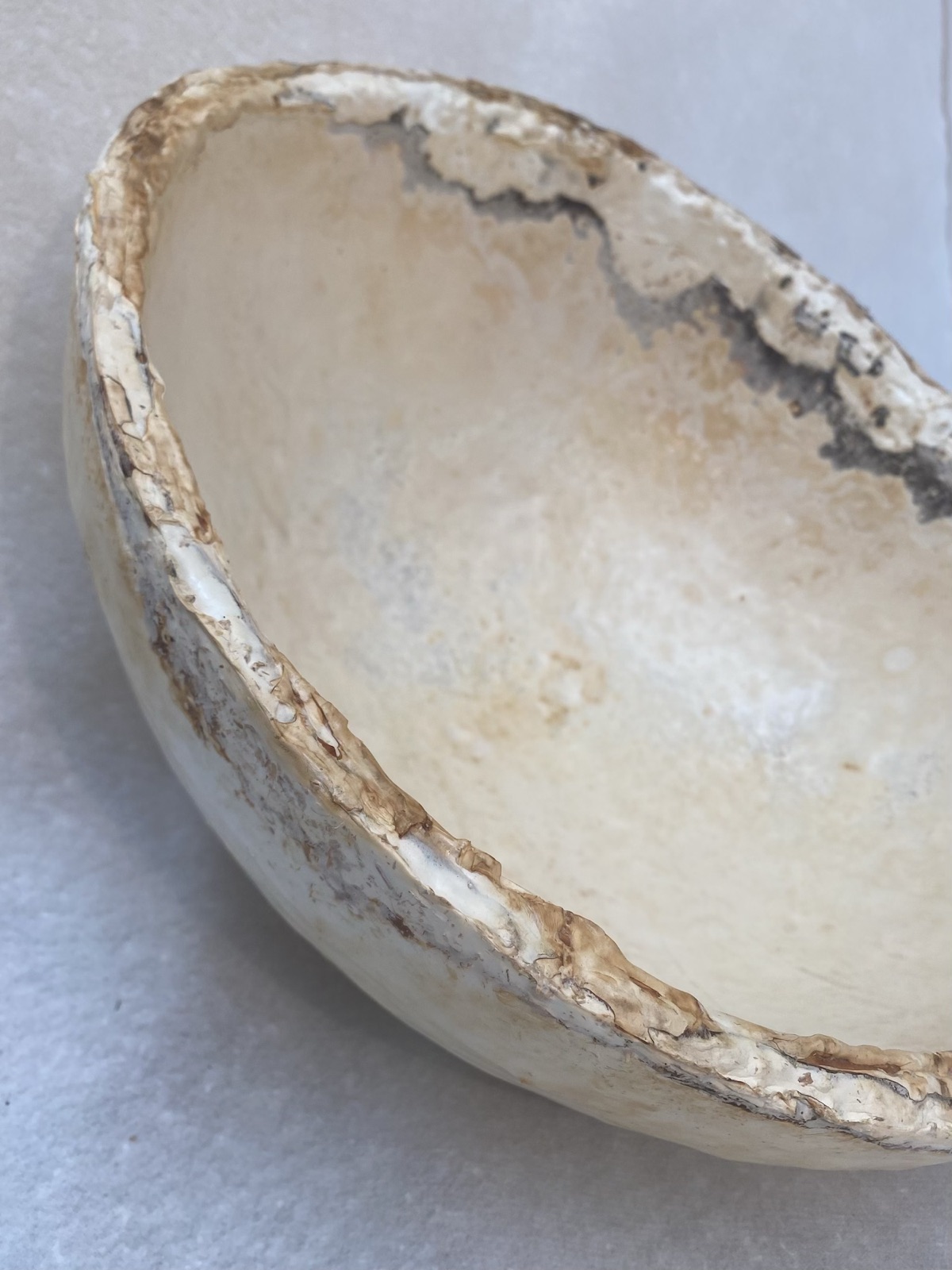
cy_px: 635
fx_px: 953
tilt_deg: -19.4
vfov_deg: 67.3
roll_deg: -4.2
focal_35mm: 26
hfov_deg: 53.1
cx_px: 476
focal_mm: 4.25
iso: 32
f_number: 1.8
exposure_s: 1/205
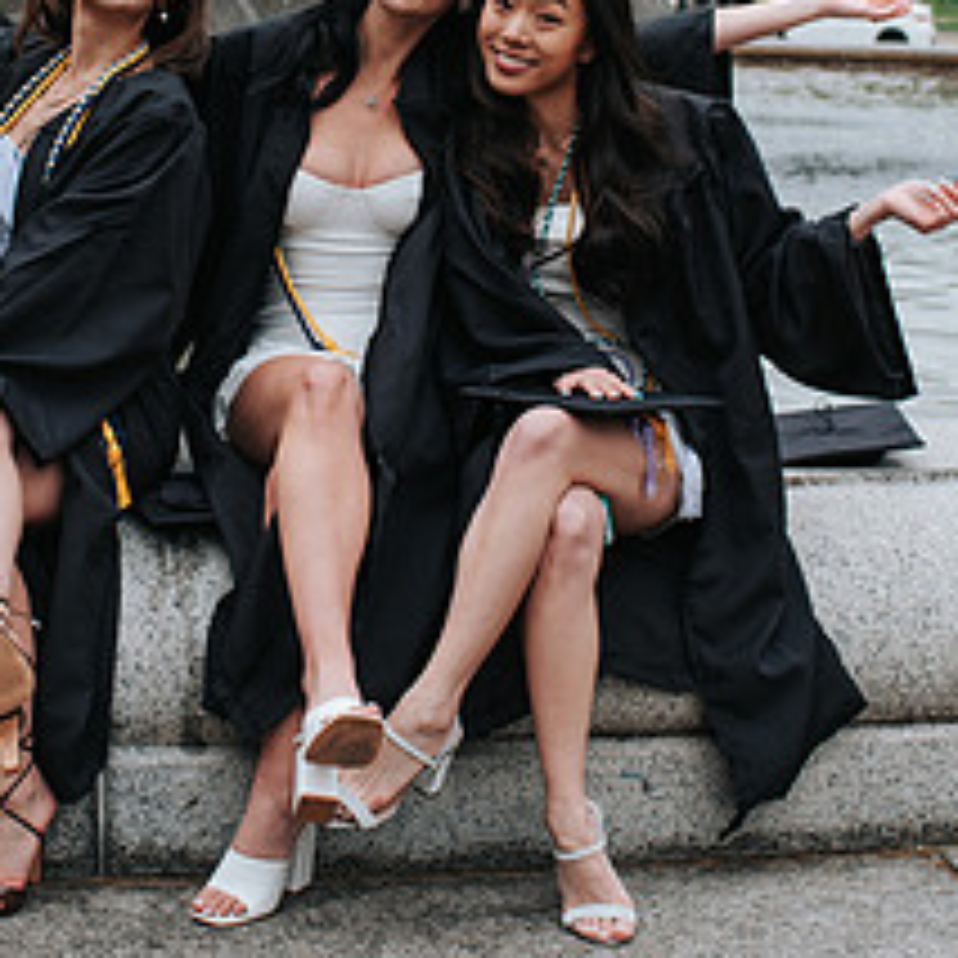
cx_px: 300
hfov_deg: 19.4
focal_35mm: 89
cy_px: 189
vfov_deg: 19.3
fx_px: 2787
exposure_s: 1/800
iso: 140
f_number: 3.5
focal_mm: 35
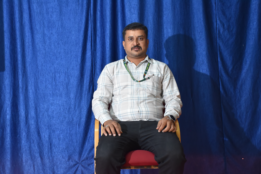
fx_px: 413
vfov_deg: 23.8
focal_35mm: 57
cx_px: 130
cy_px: 87
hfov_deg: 35.1
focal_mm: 38
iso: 1250
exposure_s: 1/125
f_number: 4.2
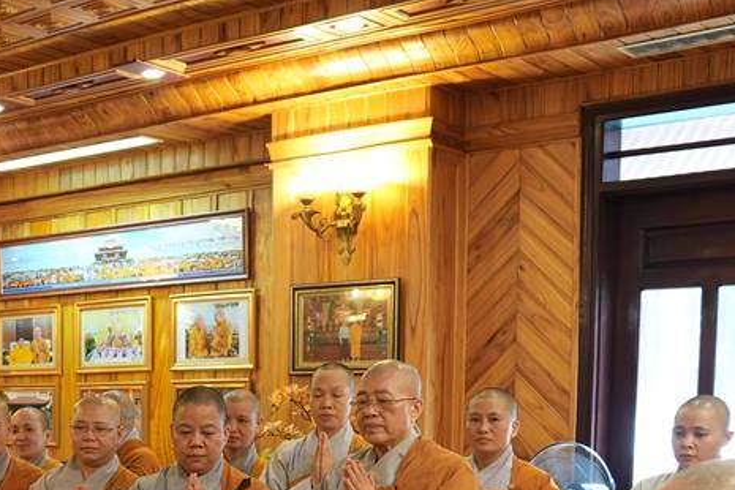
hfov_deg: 29.9
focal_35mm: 62
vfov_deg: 20.7
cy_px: 556
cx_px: -21
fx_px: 1266
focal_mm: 24
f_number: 2.8
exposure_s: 1/30
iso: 640
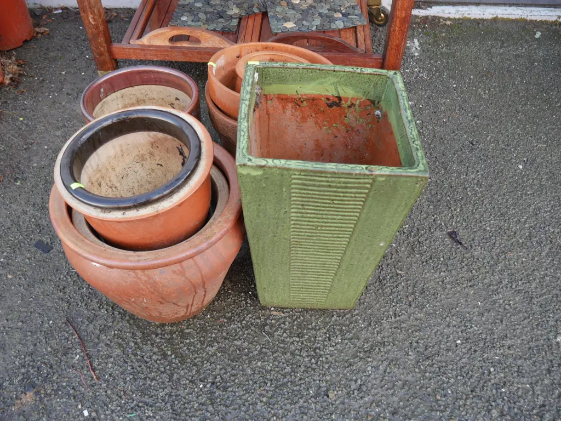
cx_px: 280
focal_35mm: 30
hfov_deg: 60.0
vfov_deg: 46.8
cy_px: 210
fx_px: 486
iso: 200
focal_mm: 15
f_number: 3.6
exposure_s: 1/100
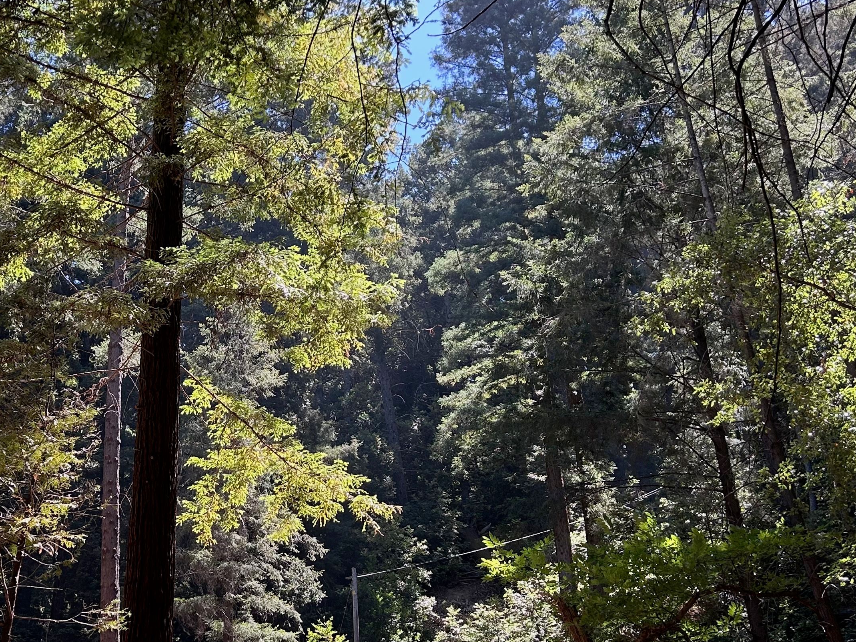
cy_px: 465
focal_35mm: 49
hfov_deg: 38.2
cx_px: 252
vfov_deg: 29.3
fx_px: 1212
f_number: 1.5
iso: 50
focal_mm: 5.7
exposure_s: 1/427
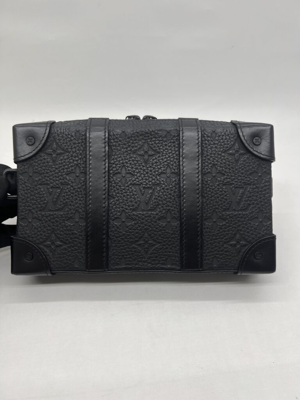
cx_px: 150
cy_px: 200
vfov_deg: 67.3
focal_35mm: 26
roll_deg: -0.1
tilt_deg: -40.2
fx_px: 300
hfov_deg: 53.1
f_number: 1.5
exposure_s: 1/193
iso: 40
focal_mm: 5.7
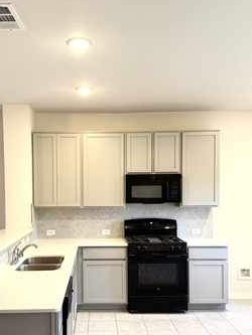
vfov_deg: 51.0
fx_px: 349
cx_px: 100
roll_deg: +0.0
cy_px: 200
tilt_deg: -1.0
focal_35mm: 36
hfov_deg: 39.5
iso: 100
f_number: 1.78
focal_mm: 6.76
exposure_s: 1/60
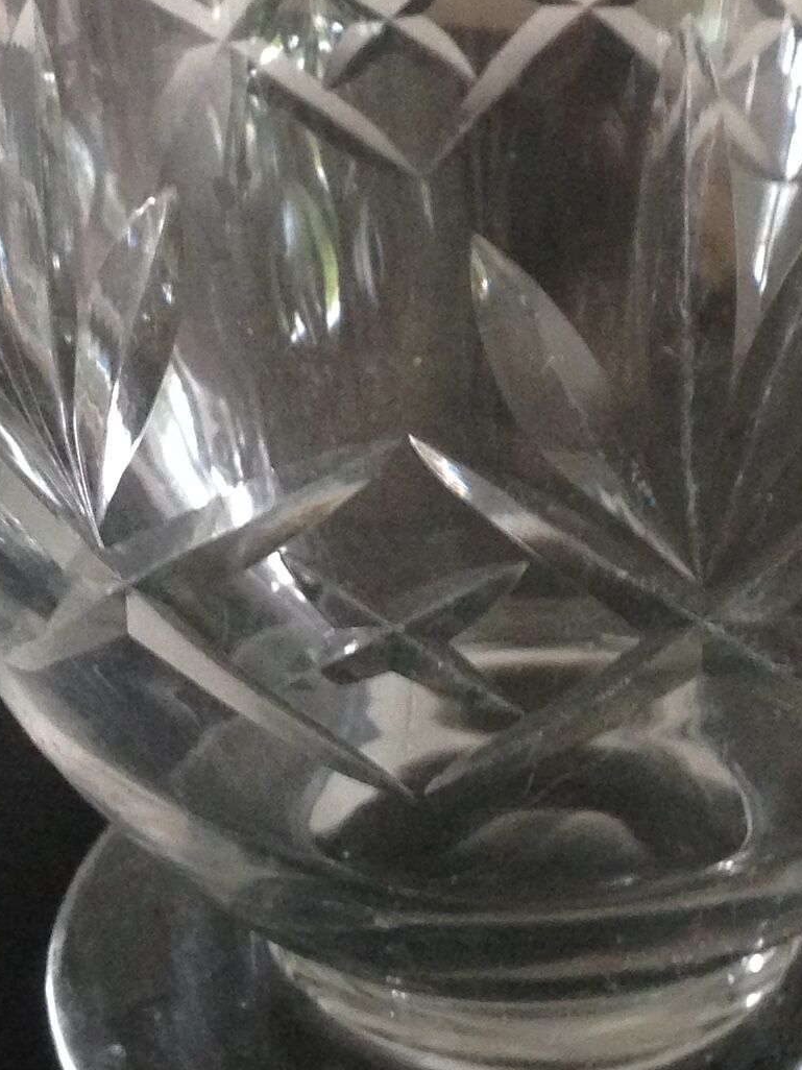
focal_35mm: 105
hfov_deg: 14.1
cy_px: 111
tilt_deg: -19.0
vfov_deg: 18.4
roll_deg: +2.2
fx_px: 3245
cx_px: 330
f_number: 2.4
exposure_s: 1/20
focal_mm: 4.12
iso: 200
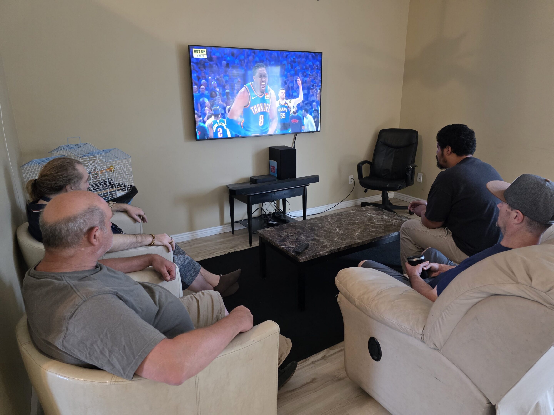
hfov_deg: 73.9
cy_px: 208
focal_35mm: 23
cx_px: 277
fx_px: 368
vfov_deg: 58.9
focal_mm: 6.3
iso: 500
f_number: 1.7
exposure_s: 1/120
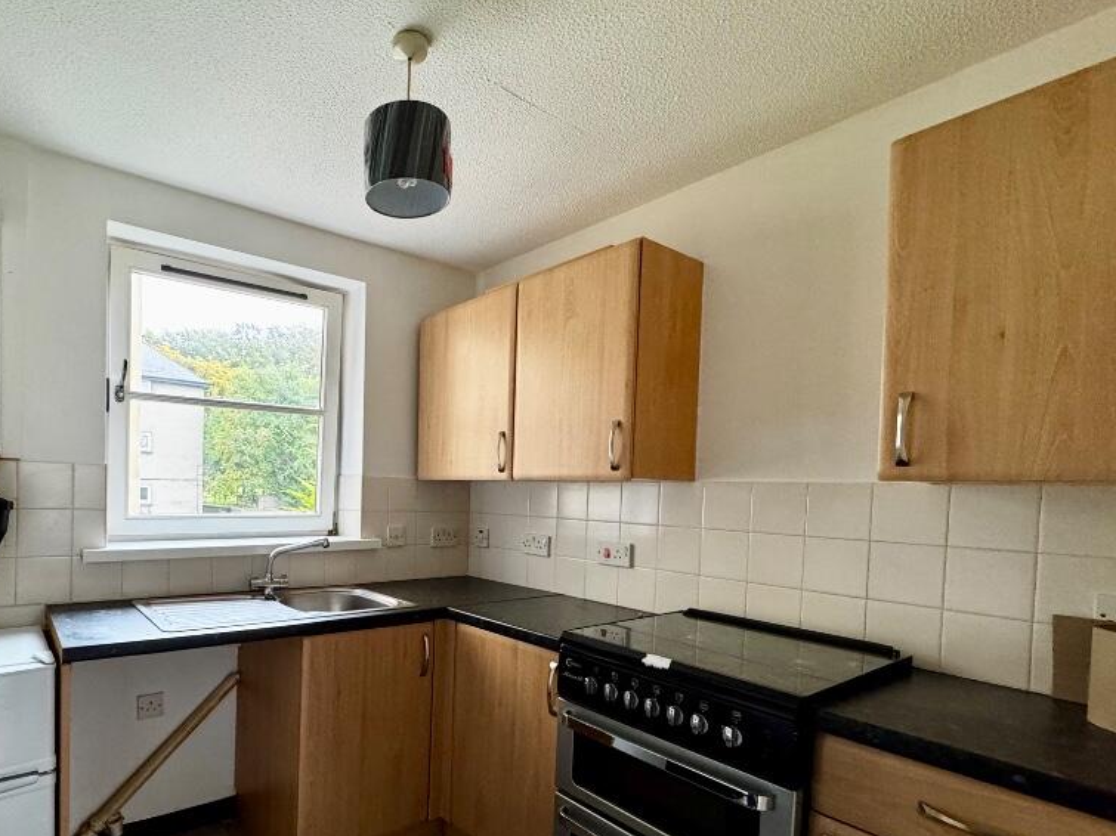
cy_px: 511
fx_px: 612
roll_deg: -1.3
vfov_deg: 67.8
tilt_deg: -2.5
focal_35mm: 19
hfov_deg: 82.8
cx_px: 406
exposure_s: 1/60
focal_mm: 2.22
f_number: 2.2
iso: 400
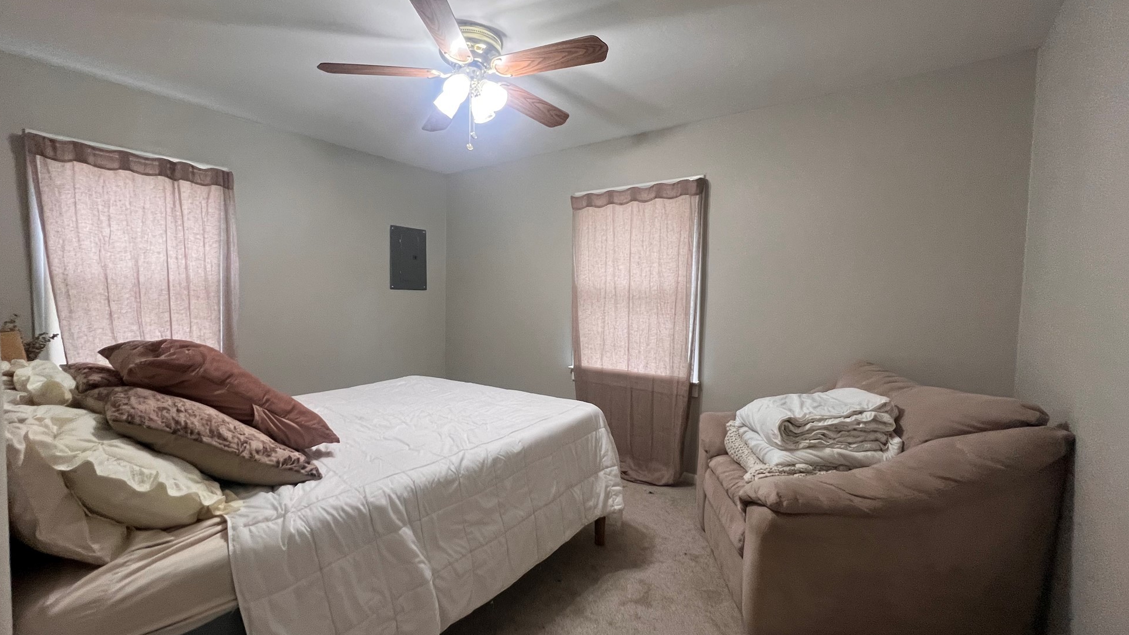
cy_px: 320
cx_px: 543
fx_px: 449
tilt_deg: -2.8
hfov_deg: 102.9
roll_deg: -0.9
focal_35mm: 15
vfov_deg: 70.5
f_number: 1.8
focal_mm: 1.57
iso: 250
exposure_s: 1/120
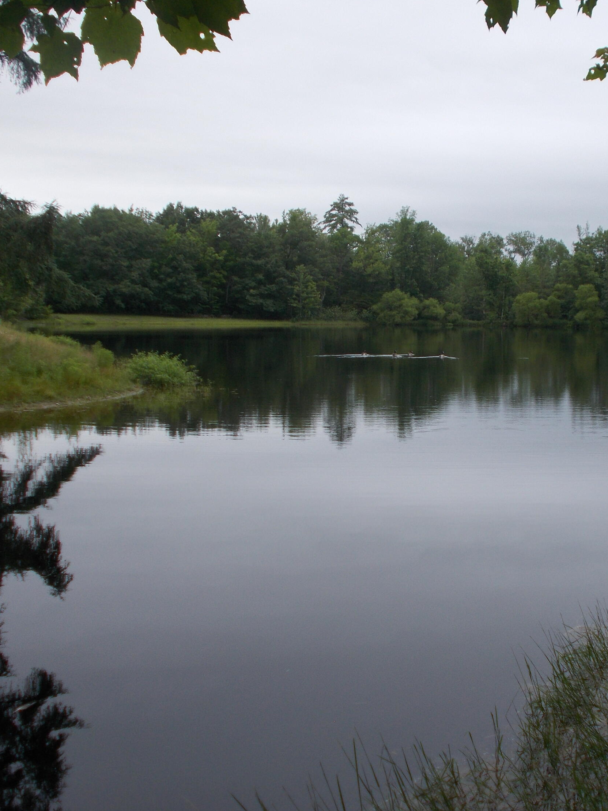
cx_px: 412
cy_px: 410
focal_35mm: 46
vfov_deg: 41.2
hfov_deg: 31.2
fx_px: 1077
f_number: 3.6
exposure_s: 1/400
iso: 80
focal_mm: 6
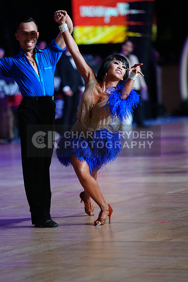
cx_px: 94
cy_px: 141
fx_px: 1566
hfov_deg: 6.9
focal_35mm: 200
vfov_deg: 10.3
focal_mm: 200
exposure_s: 1/320
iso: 2000
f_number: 2.8
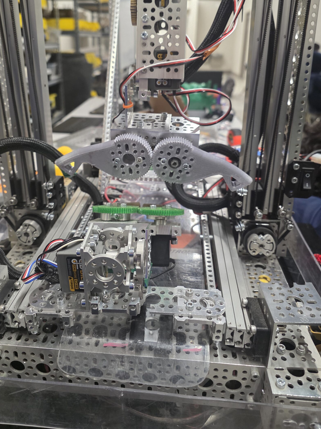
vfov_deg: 62.8
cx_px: 147
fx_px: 346
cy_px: 168
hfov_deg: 49.7
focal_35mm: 28
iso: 400
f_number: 1.7
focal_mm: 6.3
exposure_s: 1/120
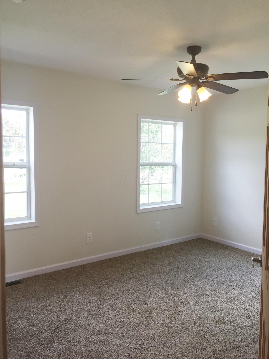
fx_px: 300
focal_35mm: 29
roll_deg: -0.6
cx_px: 134
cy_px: 180
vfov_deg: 61.7
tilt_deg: -0.9
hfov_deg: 48.2
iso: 50
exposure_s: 1/120
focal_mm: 4.15
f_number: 2.2
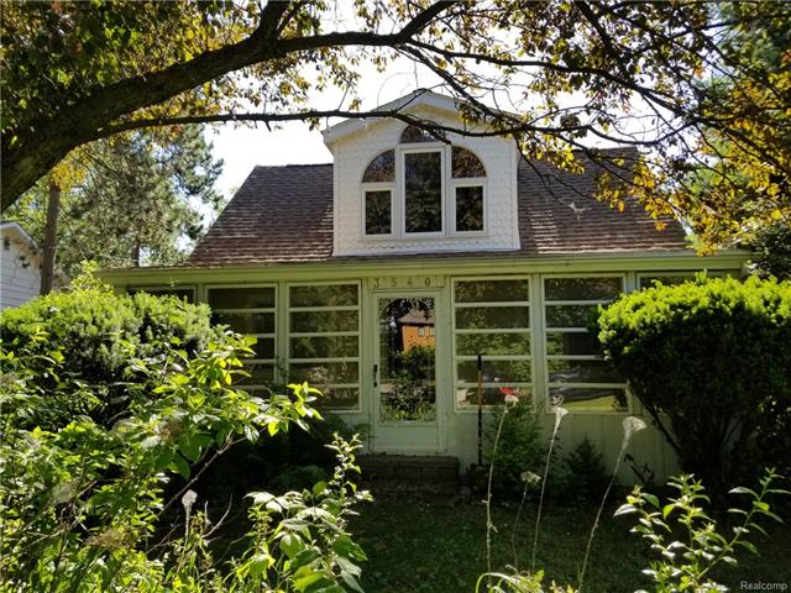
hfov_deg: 67.3
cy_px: 296
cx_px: 396
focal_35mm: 26
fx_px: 594
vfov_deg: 53.1
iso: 50
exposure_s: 1/768
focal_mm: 4.3
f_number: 1.7
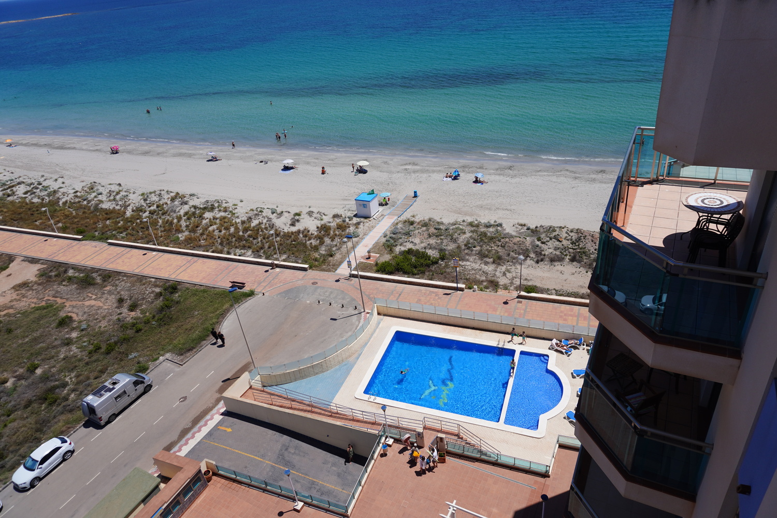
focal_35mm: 24
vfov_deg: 53.1
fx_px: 518
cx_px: 388
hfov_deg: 73.7
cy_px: 259
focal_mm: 16
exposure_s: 1/1250
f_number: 5
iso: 100
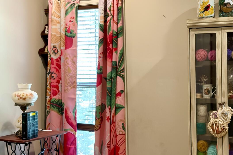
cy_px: 70
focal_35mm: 71
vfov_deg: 19.2
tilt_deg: -0.9
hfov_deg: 28.4
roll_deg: +0.7
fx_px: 459
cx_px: 127
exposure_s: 1/40
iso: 320
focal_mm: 6.76
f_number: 1.78
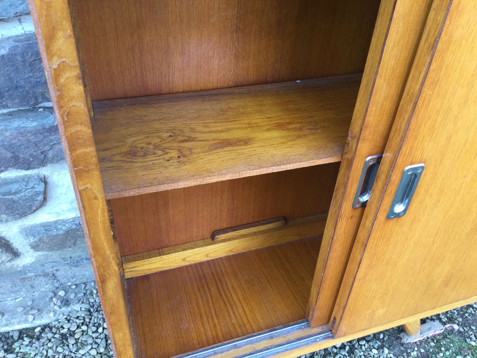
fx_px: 427
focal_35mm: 31
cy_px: 179
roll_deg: -5.6
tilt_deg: -39.8
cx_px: 238
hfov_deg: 58.4
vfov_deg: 45.4
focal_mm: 3.3
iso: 25
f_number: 2.4
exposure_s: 1/33
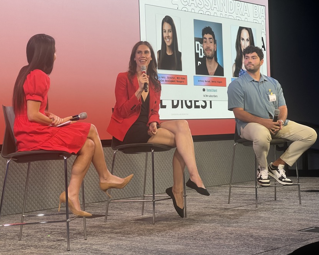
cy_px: 127
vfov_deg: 18.9
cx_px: 154
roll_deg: +2.6
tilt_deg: +1.4
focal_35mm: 81
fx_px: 765
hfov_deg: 23.6
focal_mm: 9
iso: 125
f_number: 2.8
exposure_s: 1/100
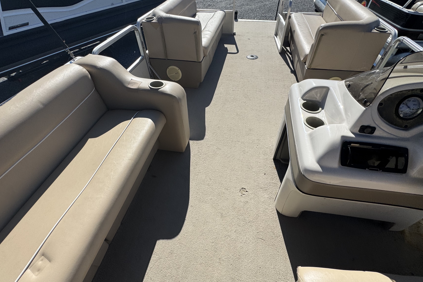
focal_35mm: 17
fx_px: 200
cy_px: 150
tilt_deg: -49.7
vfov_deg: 70.4
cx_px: 217
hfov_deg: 93.3
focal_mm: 2.22
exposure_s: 1/2208
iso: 40
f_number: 2.2
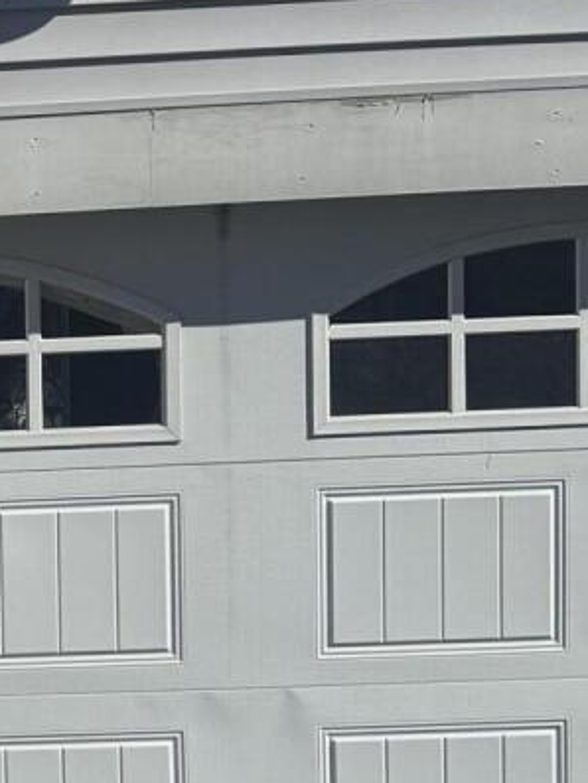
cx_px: -673
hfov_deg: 10.9
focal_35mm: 121
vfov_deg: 16.2
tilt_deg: -4.3
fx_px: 2739
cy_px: 564
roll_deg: +4.6
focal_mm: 6.76
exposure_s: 1/10309
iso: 80
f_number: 1.78
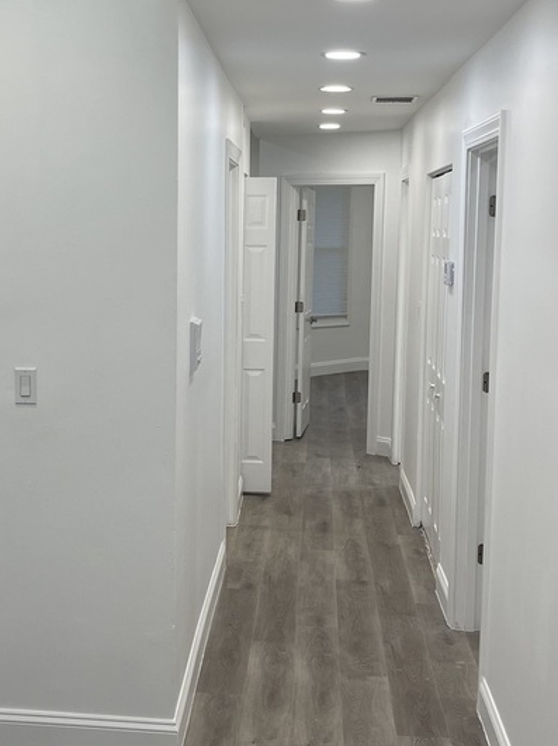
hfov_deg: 27.4
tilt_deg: -4.6
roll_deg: -0.5
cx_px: 202
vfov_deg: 36.1
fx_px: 1140
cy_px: 327
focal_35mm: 53
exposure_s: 1/120
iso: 50
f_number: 1.6
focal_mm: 5.1
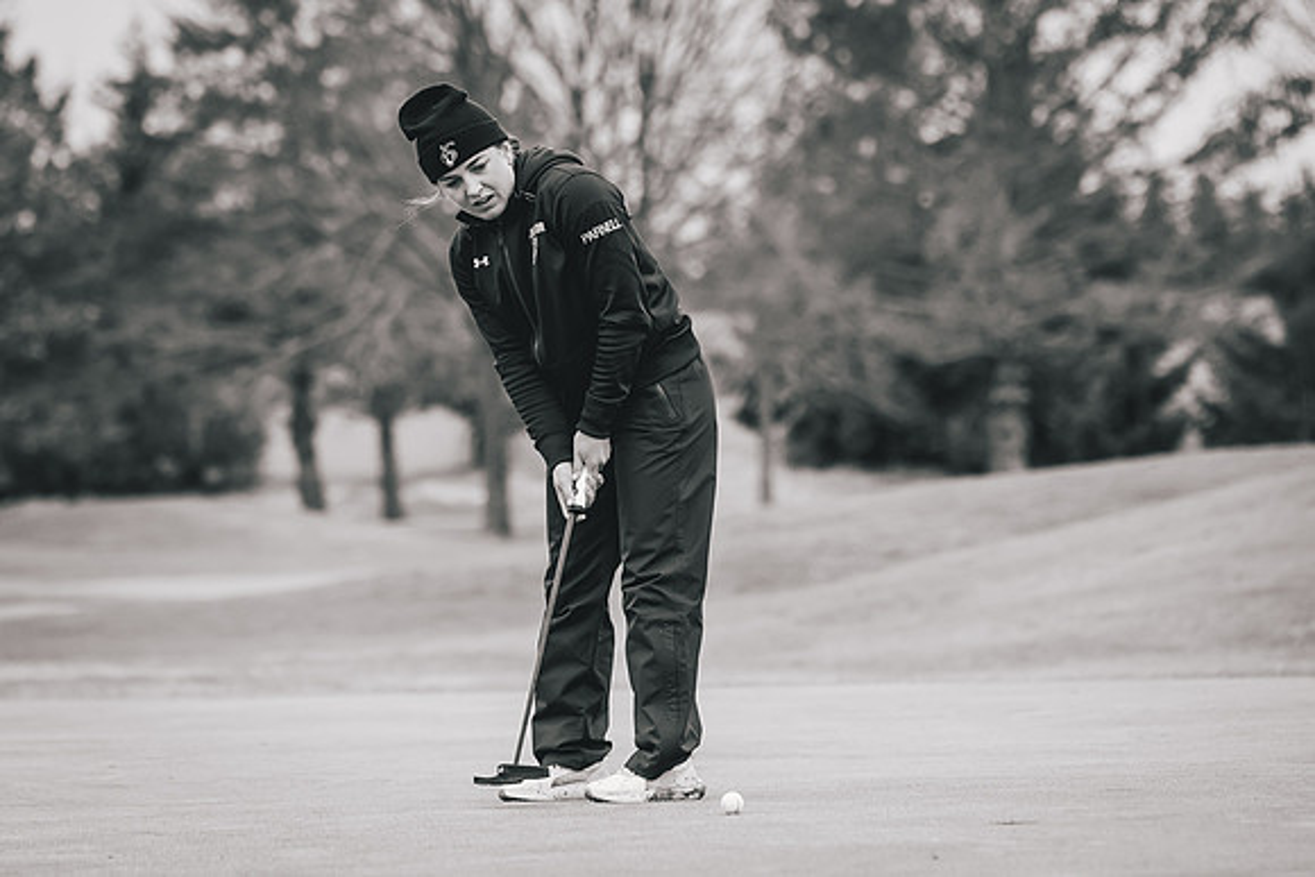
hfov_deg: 10.9
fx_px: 6868
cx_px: 594
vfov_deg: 7.3
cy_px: 406
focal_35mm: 188
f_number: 2.8
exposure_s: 1/2500
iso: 800
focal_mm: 113
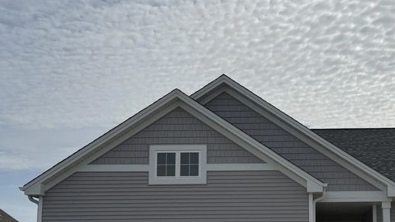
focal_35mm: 52
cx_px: 287
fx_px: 545
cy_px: 189
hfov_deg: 39.0
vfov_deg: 22.6
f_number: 1.78
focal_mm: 6.76
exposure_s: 1/14286
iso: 50
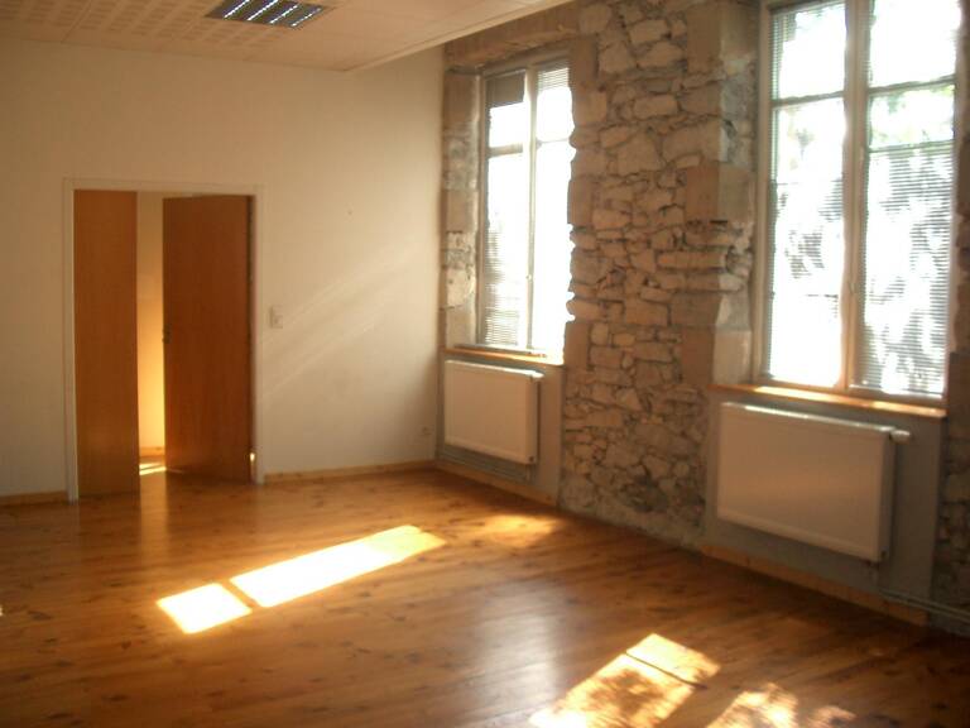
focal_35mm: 35
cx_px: 485
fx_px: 981
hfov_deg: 52.6
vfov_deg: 40.7
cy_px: 364
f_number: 2.6
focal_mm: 5.8
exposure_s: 1/40
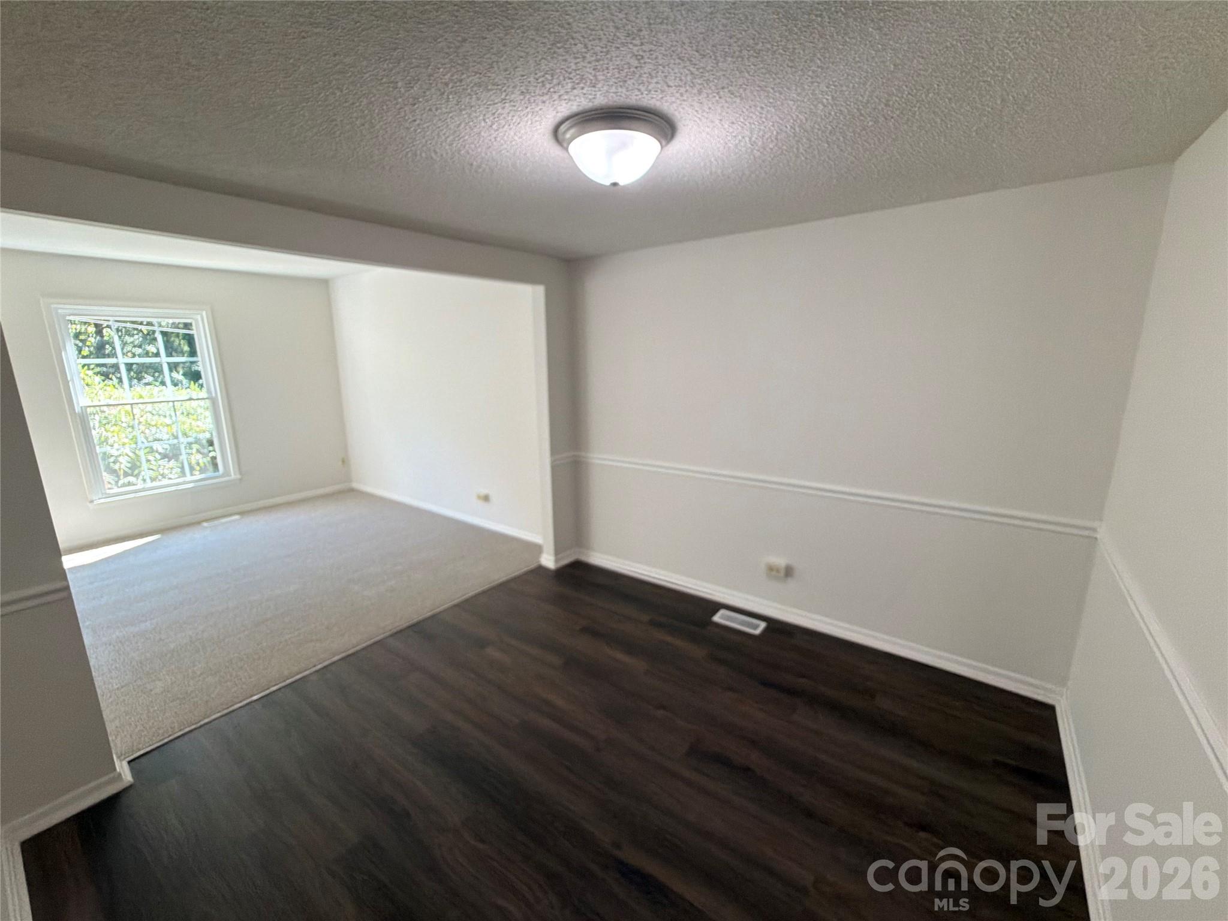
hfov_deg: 102.1
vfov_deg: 85.7
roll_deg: +0.8
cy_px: 460
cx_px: 614
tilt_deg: -12.1
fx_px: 497
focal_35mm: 14
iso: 200
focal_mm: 2.22
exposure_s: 1/60
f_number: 2.2
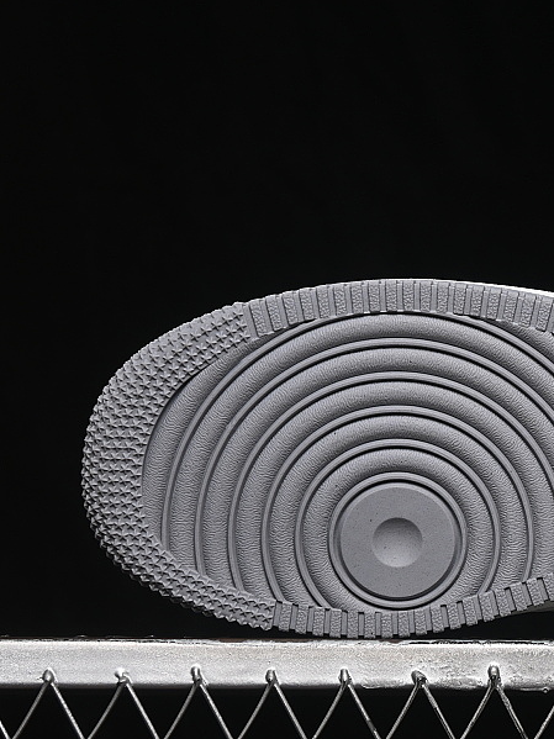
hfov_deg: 11.3
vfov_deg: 15.2
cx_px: 586
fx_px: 2775
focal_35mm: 130
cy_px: 361
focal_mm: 50
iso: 160
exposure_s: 1/60
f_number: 6.3
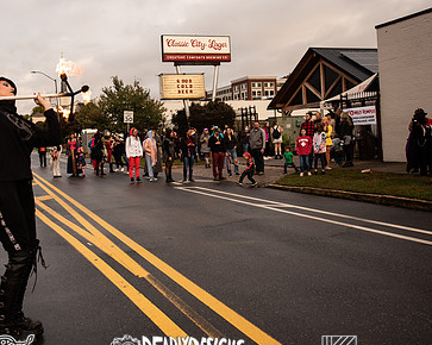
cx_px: 137
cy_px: 153
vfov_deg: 41.1
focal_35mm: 36
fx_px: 460
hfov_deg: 49.3
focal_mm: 24
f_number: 3.5
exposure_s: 1/640
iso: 400
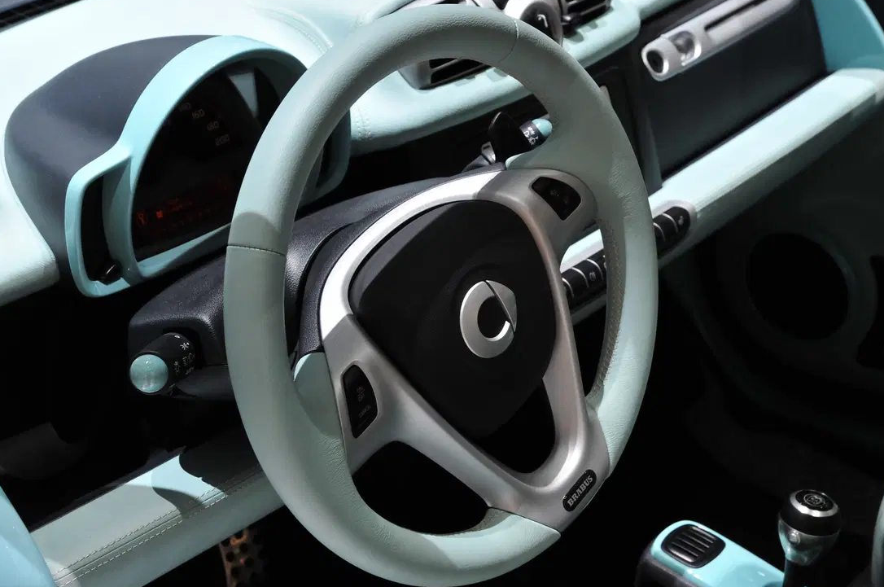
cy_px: 319
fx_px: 1545
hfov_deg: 31.9
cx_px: 482
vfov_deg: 21.5
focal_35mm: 63
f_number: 8
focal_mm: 38
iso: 800
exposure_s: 1/125
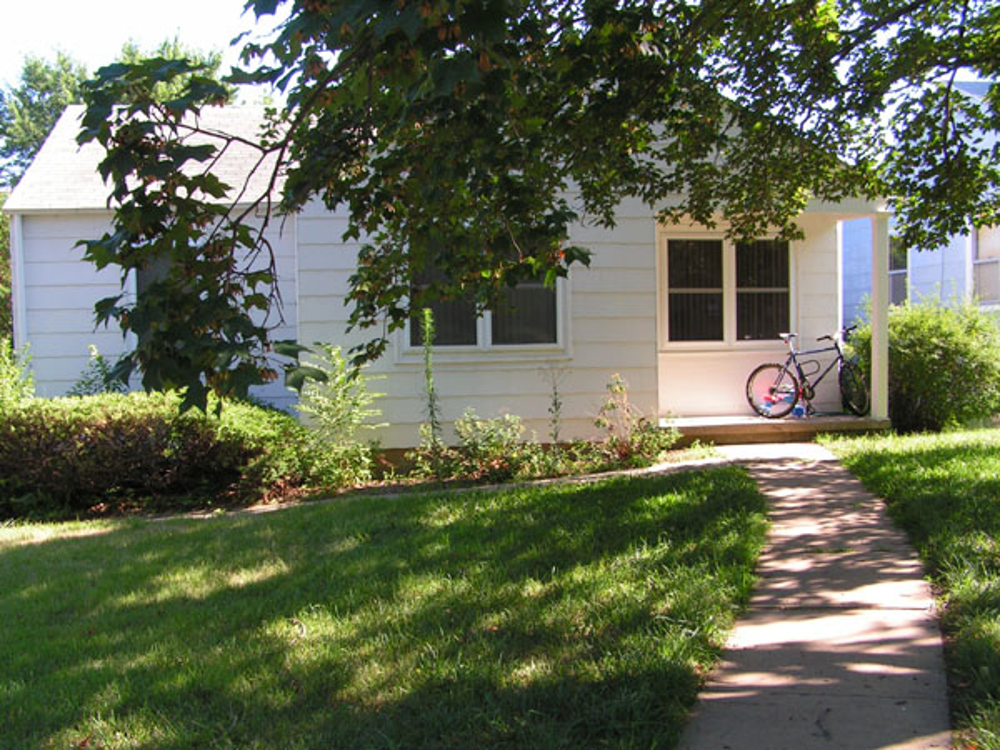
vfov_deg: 37.7
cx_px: 500
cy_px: 375
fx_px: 1098
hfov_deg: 49.0
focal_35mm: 38
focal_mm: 6.3
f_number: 5
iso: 50
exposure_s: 1/60
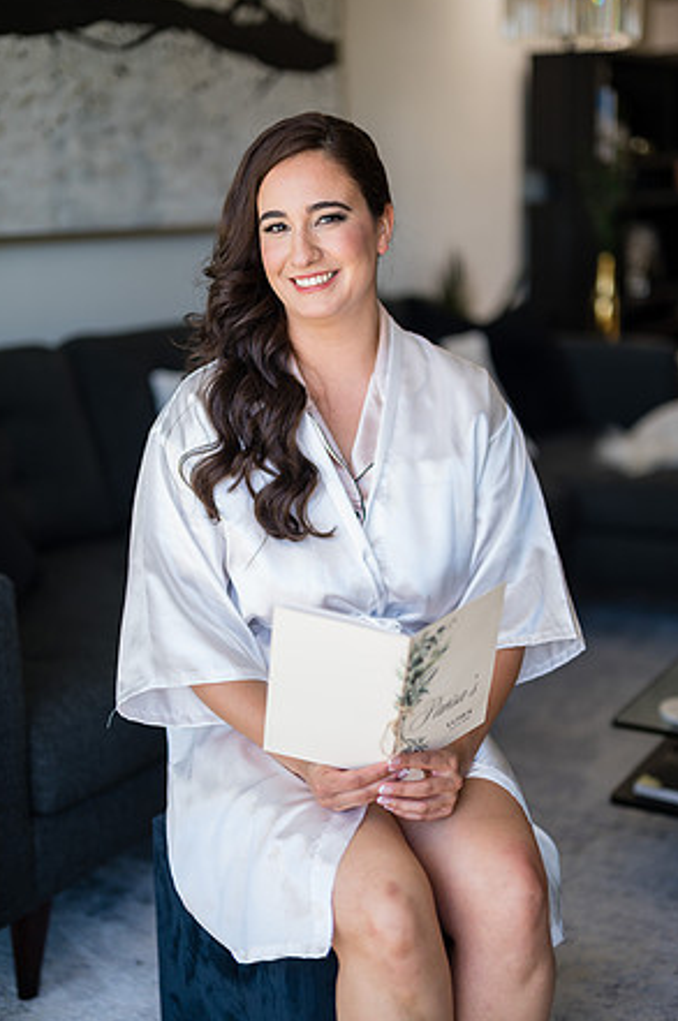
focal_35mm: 51
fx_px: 1444
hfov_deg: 26.4
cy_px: 505
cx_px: 334
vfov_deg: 38.9
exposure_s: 1/1250
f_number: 1.2
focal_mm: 50
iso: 200
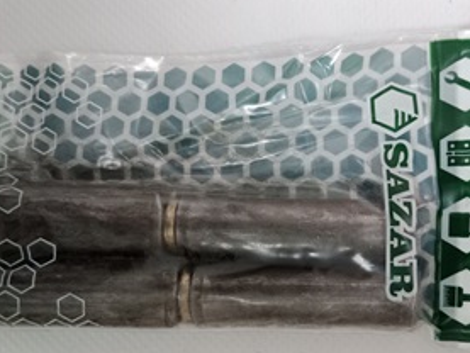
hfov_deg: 44.6
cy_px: 219
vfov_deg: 34.2
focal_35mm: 42
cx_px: 280
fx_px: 571
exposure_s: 1/33.3
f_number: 1.8
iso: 1138
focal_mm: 3.96
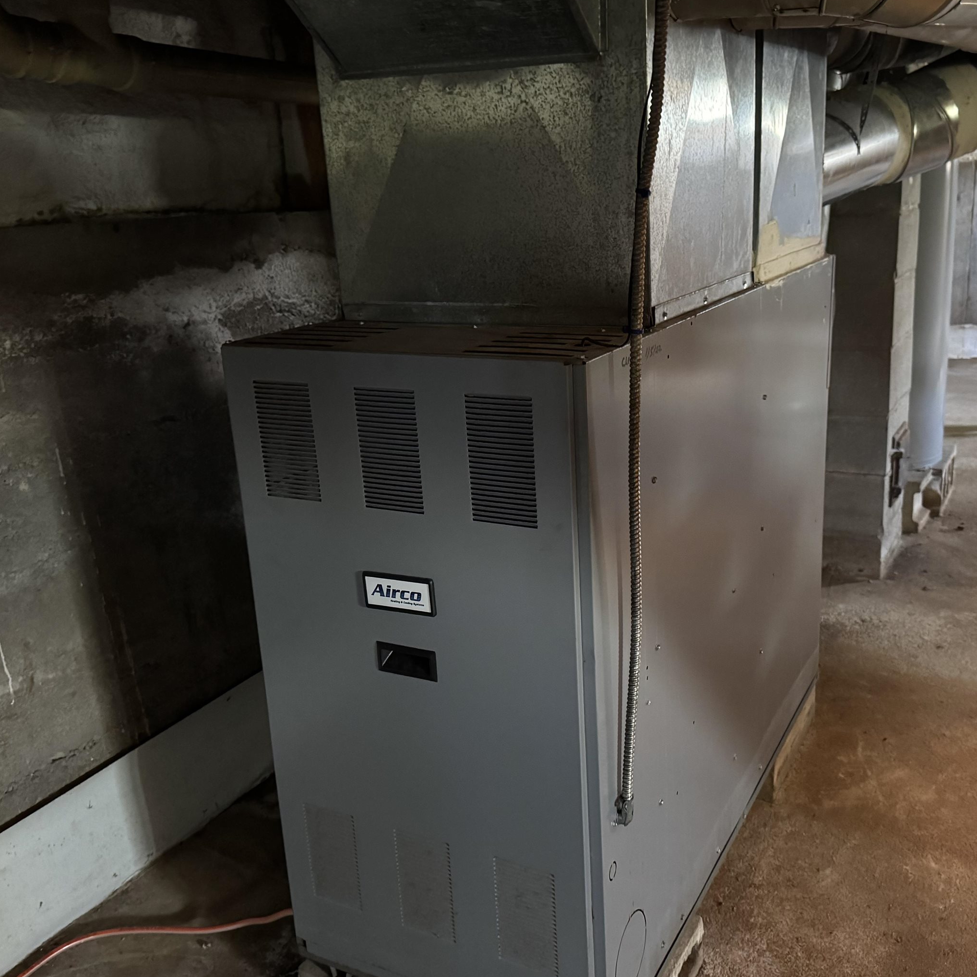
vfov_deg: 51.1
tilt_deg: -16.3
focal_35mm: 32
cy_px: 469
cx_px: 526
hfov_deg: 51.1
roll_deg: +2.7
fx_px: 1022
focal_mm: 6.76
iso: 1000
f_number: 1.78
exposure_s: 1/30
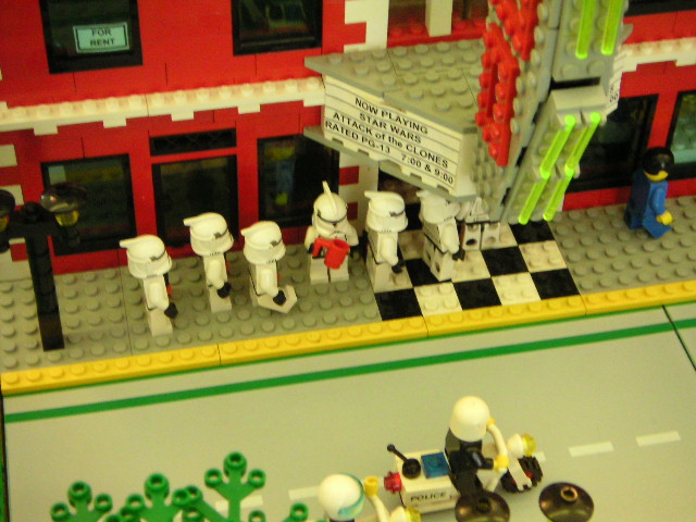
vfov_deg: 20.7
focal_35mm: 71
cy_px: 261
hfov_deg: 27.4
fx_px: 1428
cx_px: 348
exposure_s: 1/20
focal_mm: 9.3
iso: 400
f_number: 3.3
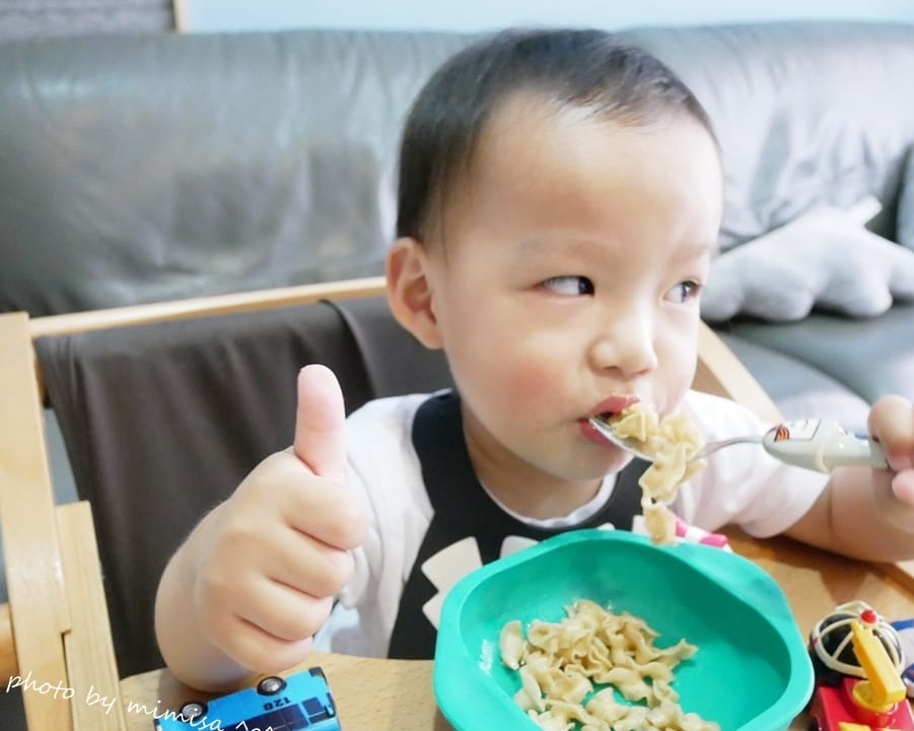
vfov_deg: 54.9
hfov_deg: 65.9
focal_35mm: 26
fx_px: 703
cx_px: 499
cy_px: 378
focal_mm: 12
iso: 3200
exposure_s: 1/30
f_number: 3.5
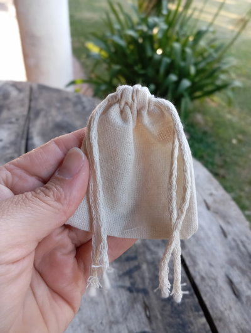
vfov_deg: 63.4
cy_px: 166
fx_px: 270
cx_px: 126
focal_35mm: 28
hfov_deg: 49.9
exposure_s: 1/100
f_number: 1.8
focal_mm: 4.22
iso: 449
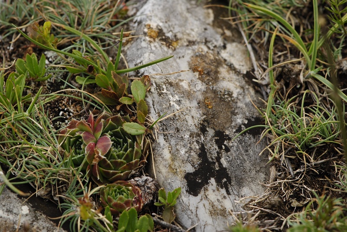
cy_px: 116
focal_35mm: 128
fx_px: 1231
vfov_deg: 10.8
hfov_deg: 16.0
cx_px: 174
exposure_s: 1/160
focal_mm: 85
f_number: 10
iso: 200
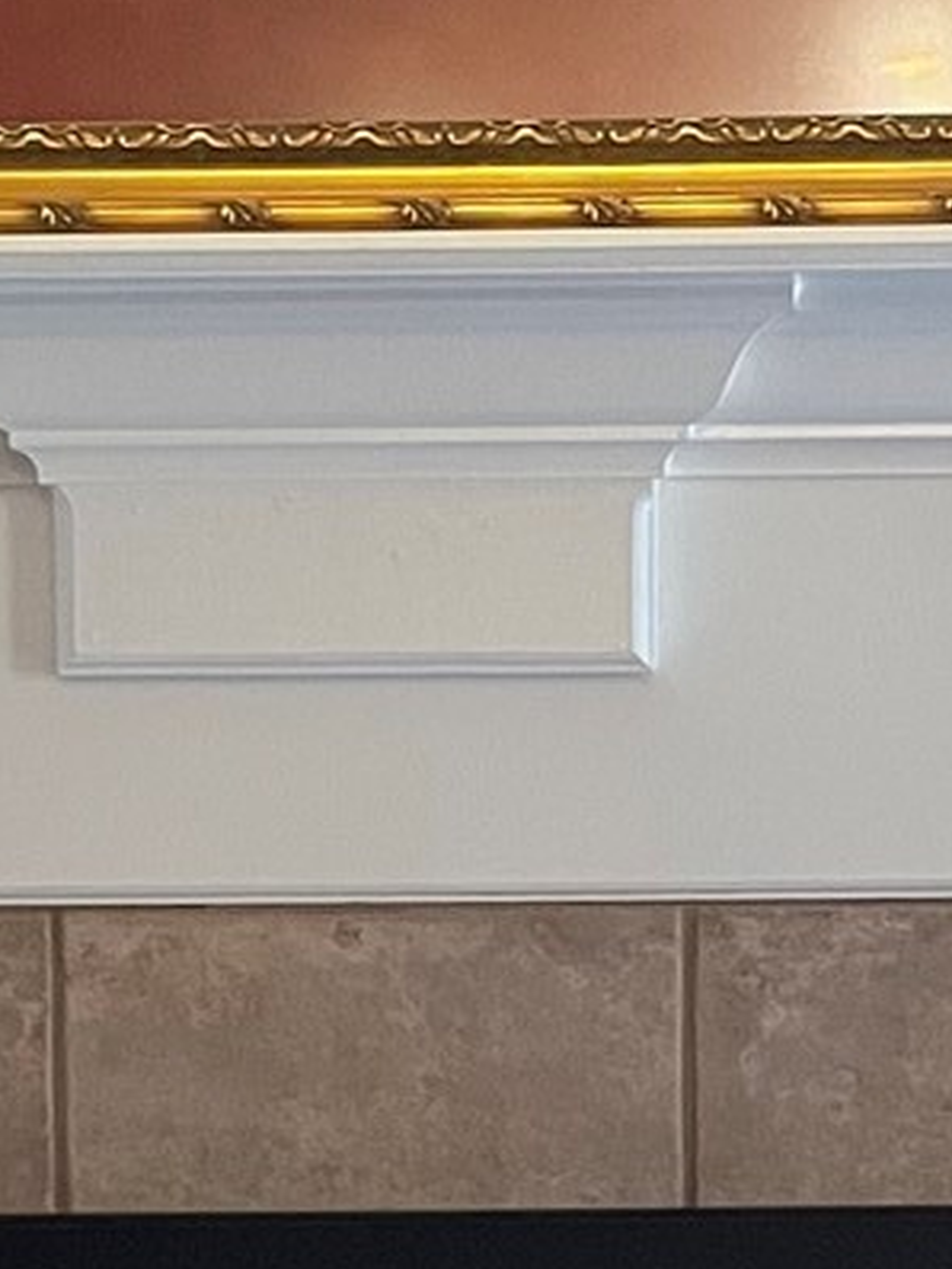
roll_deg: +0.7
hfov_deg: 11.1
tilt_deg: -6.7
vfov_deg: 14.6
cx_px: 578
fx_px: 4911
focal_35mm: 134
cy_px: 1154
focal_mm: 4.2
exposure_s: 1/40
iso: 400
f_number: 1.6
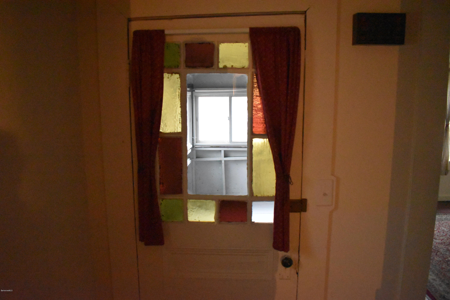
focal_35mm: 27
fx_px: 337
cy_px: 150
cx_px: 225
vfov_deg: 47.9
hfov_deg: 67.4
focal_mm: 18
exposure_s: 1/125
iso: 11400
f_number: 3.5
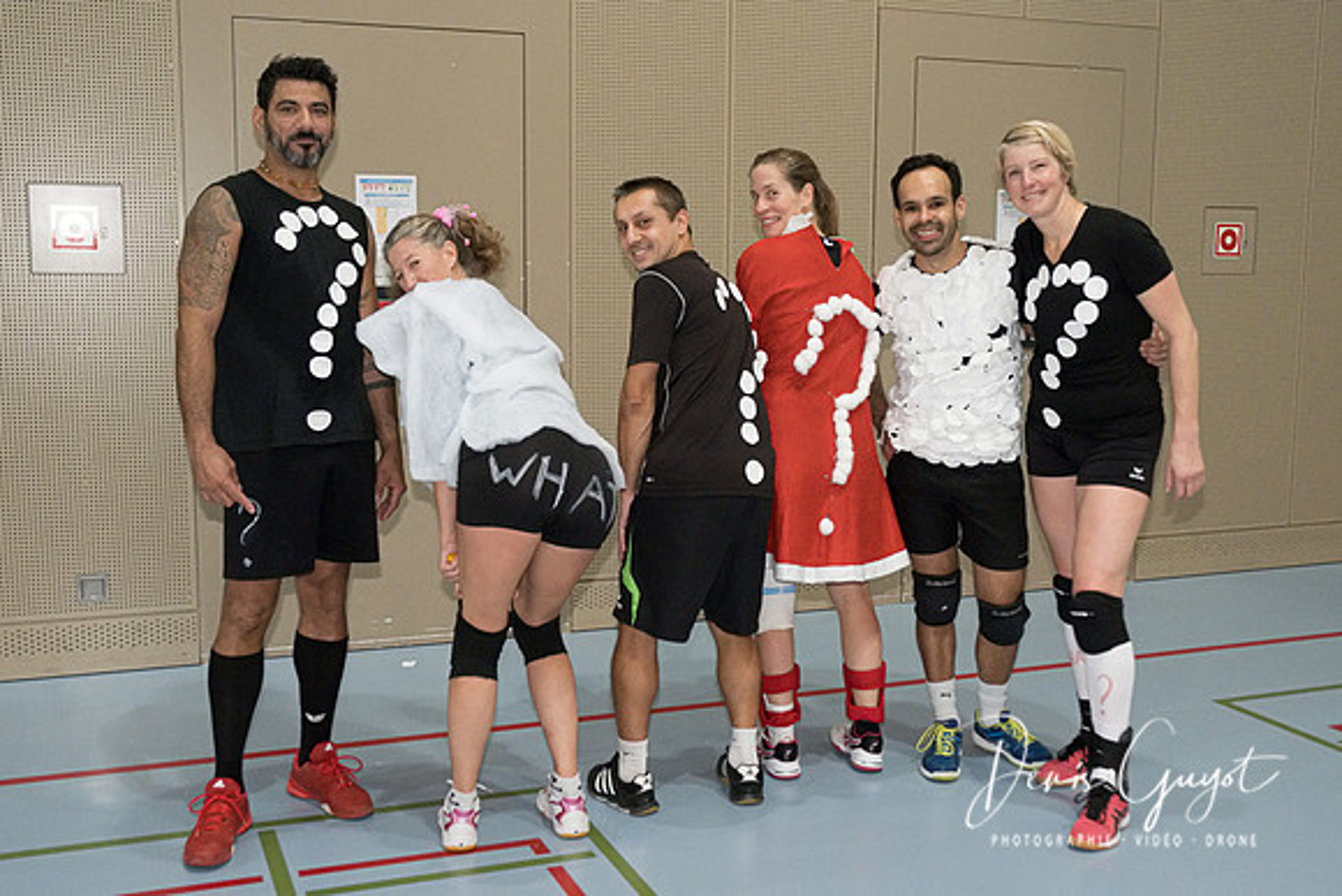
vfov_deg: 35.0
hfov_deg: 50.6
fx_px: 1419
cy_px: 448
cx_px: 671
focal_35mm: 38
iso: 5000
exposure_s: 1/500
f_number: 3.2
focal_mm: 23.4
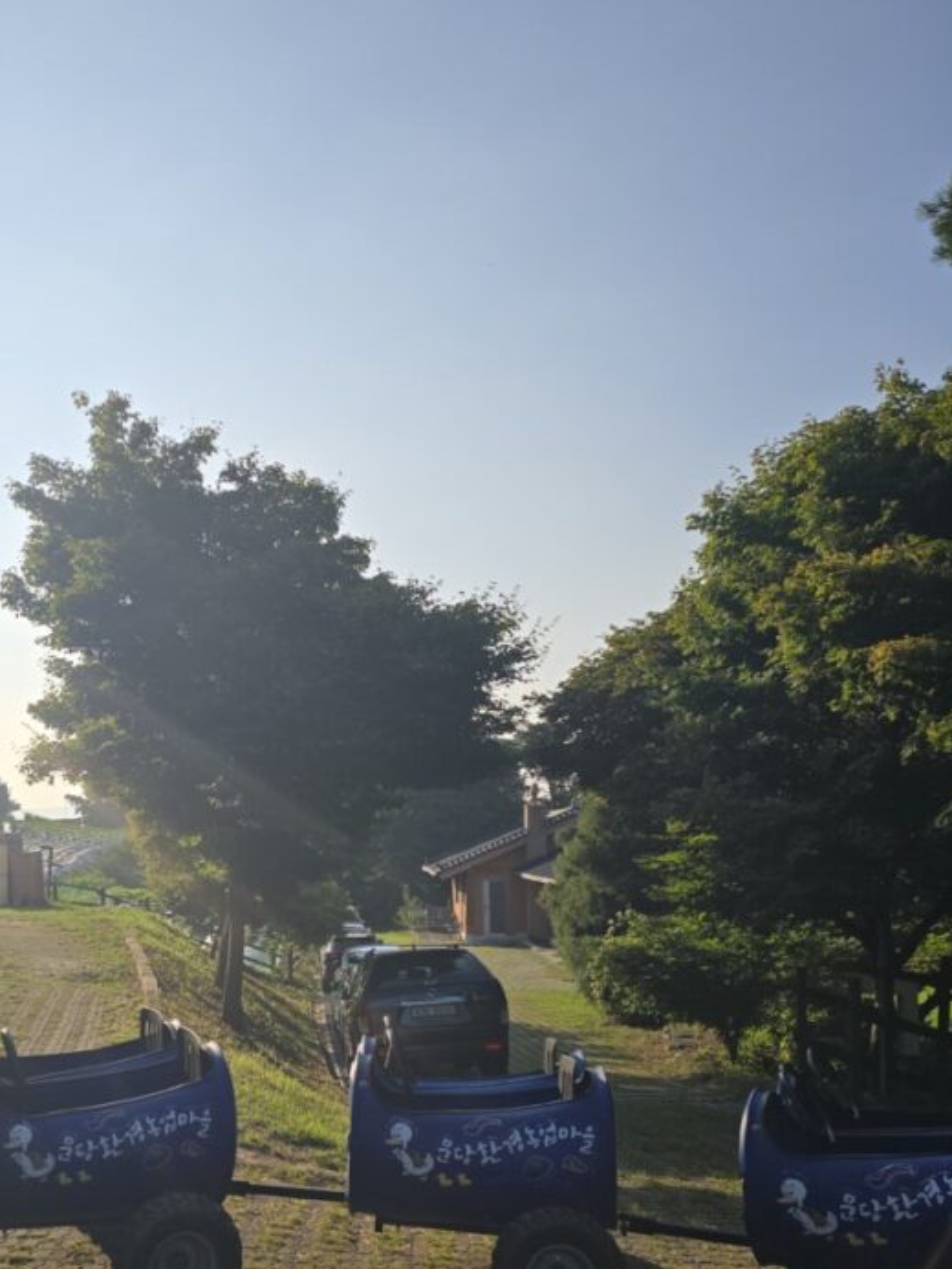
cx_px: 264
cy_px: 797
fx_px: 1246
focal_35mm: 34
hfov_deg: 40.9
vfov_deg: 53.3
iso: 12
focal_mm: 6.3
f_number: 1.7
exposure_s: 1/1799
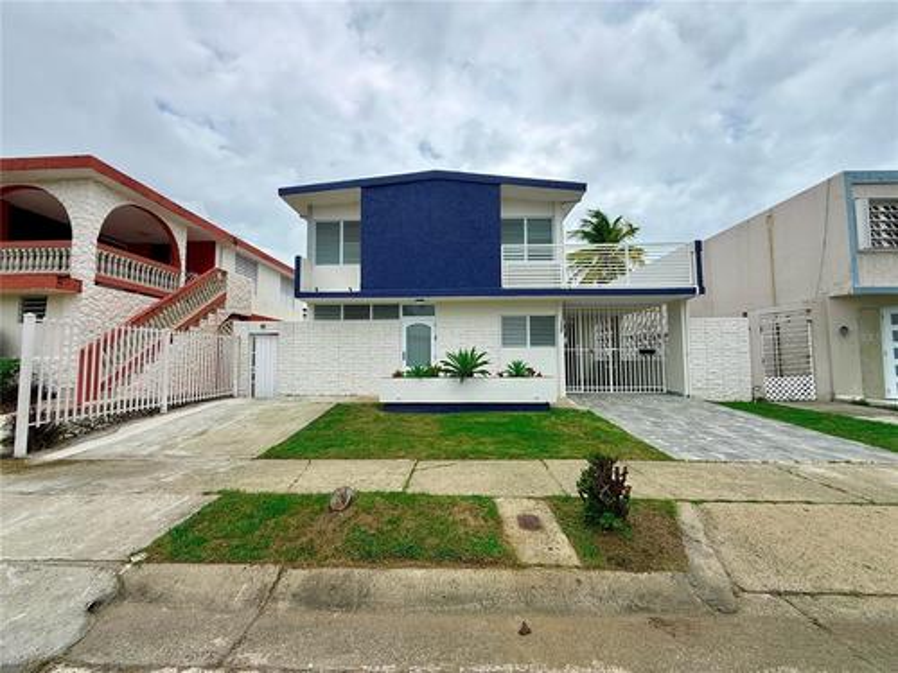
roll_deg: +0.6
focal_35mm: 14
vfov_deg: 85.7
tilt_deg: +4.6
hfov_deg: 102.1
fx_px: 363
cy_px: 336
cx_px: 449
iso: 50
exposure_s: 1/2092
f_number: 2.2
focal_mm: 2.22
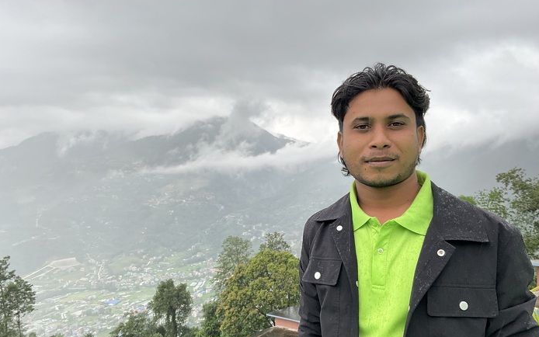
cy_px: 197
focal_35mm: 31
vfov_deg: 40.5
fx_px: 455
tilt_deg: -4.7
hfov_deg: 61.2
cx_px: 270
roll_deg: +0.4
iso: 20
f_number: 1.8
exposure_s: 1/122
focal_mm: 3
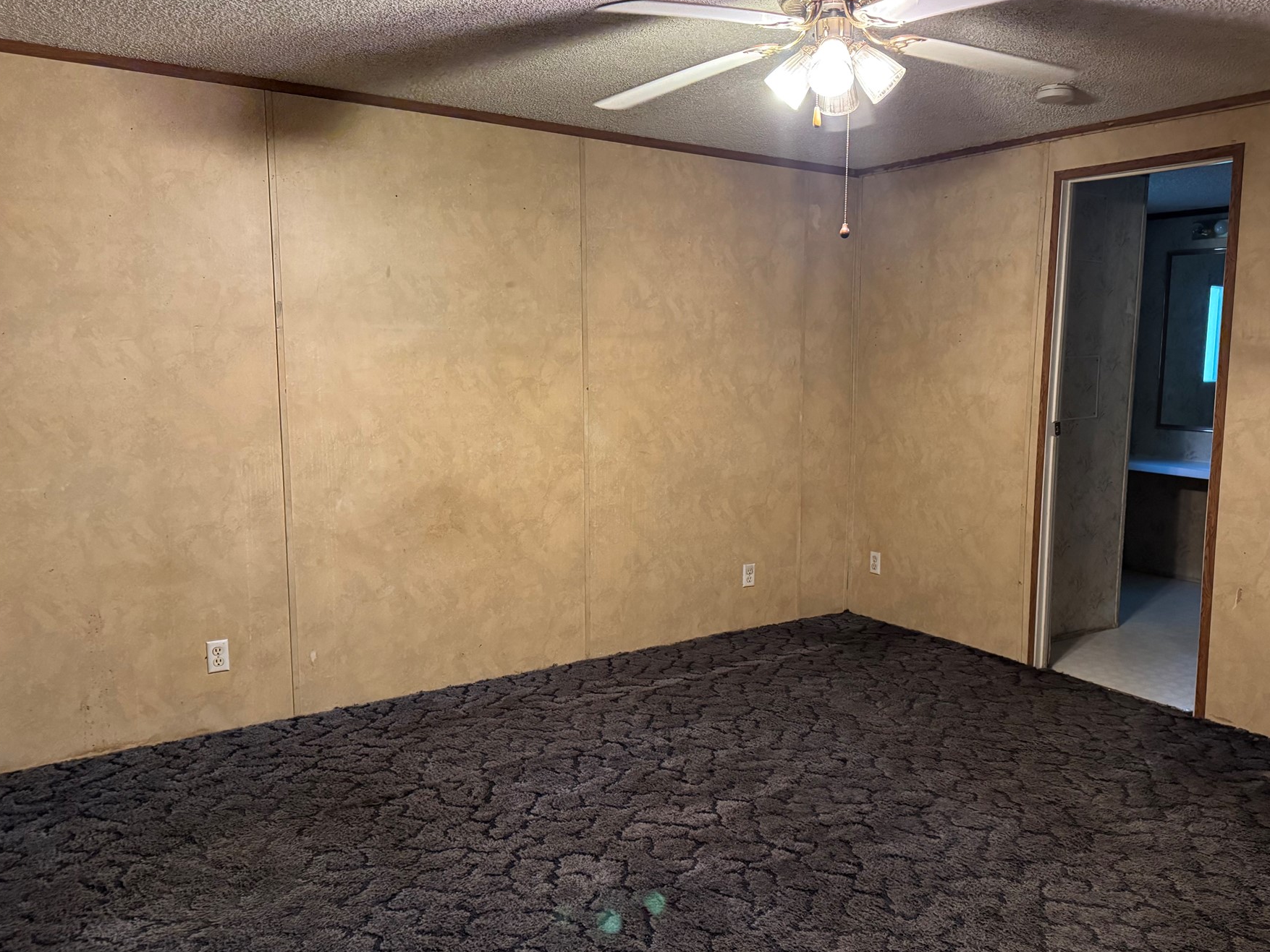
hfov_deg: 63.1
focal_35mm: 28
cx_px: 732
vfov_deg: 49.8
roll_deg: -0.7
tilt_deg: -7.8
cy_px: 486
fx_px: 1027
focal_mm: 6.76
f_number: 1.78
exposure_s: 1/40
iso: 800
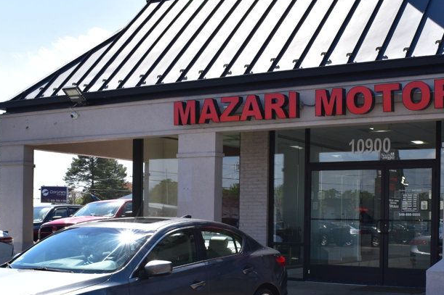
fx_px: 713
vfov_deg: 23.1
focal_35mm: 58
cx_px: 270
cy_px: 231
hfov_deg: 34.5
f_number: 11
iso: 400
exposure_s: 1/500
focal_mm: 23
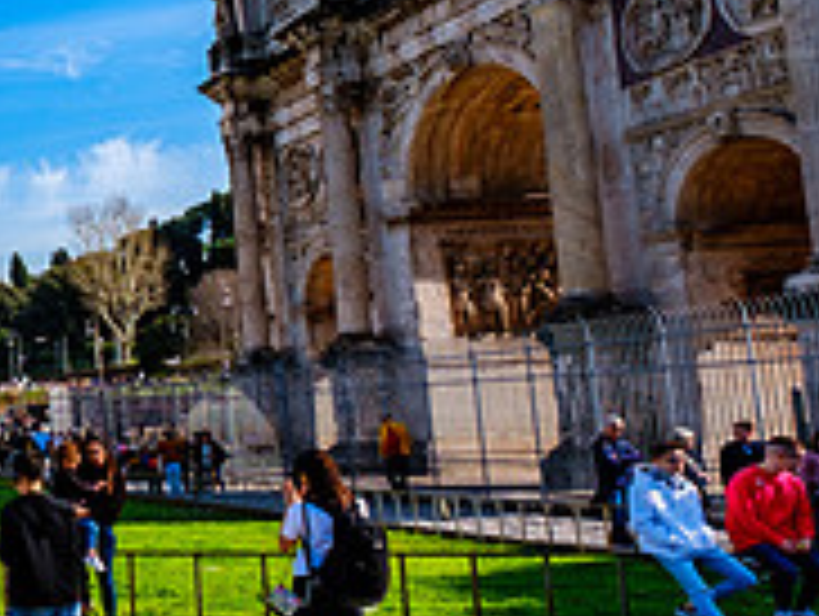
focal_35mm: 47
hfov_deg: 27.3
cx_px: -426
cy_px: 338
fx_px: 1113
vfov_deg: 30.9
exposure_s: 1/140
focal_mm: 10
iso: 160
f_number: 8
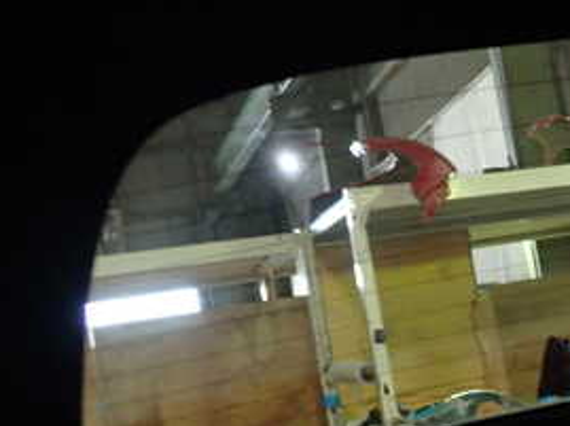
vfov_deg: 21.9
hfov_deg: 26.7
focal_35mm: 67
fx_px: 1102
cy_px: 218
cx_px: 629
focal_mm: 5.4
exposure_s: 1/30
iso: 200
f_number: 2.3
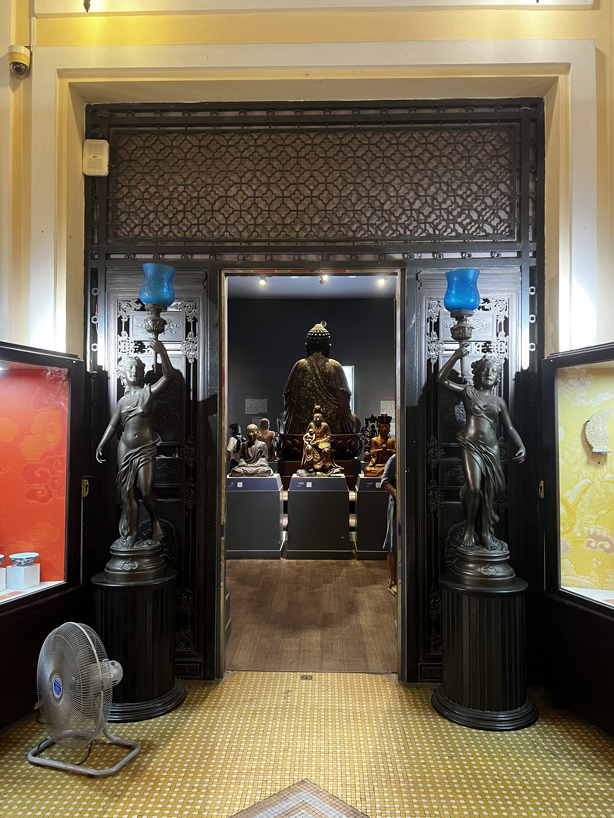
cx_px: 307
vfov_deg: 67.3
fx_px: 615
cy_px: 409
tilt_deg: +1.9
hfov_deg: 53.1
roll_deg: -0.8
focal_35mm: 26
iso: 400
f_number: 1.5
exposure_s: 1/50
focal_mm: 5.7
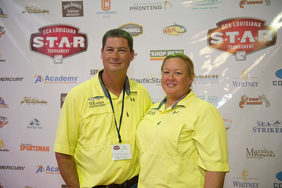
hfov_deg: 41.1
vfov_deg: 28.0
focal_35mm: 48
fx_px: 376
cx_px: 141
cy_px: 94
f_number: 2.8
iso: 1000
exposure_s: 1/80
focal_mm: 48
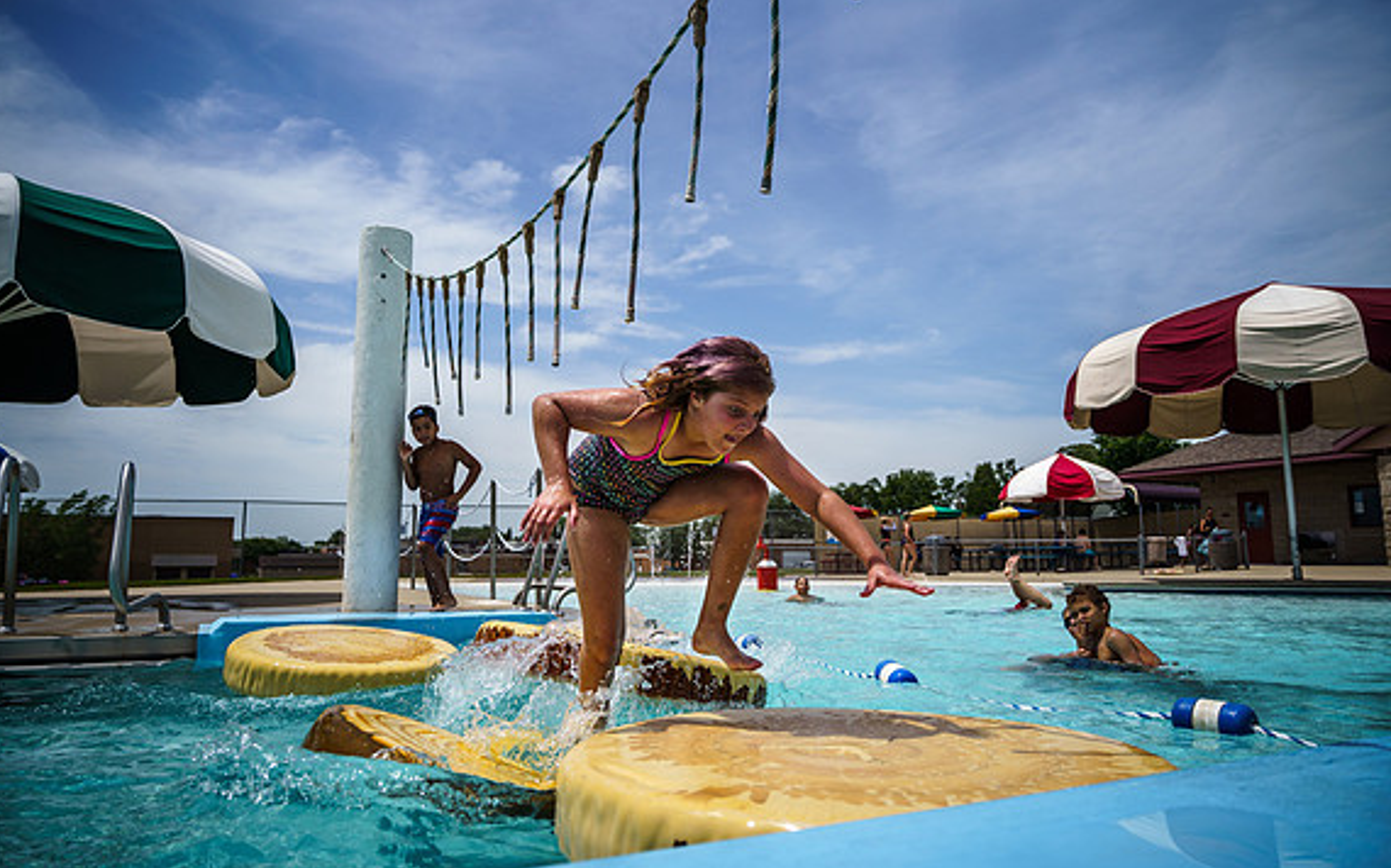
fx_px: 948
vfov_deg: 49.3
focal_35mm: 25
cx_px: 693
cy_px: 428
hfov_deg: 72.6
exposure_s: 1/6400
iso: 100
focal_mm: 24
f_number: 2.8
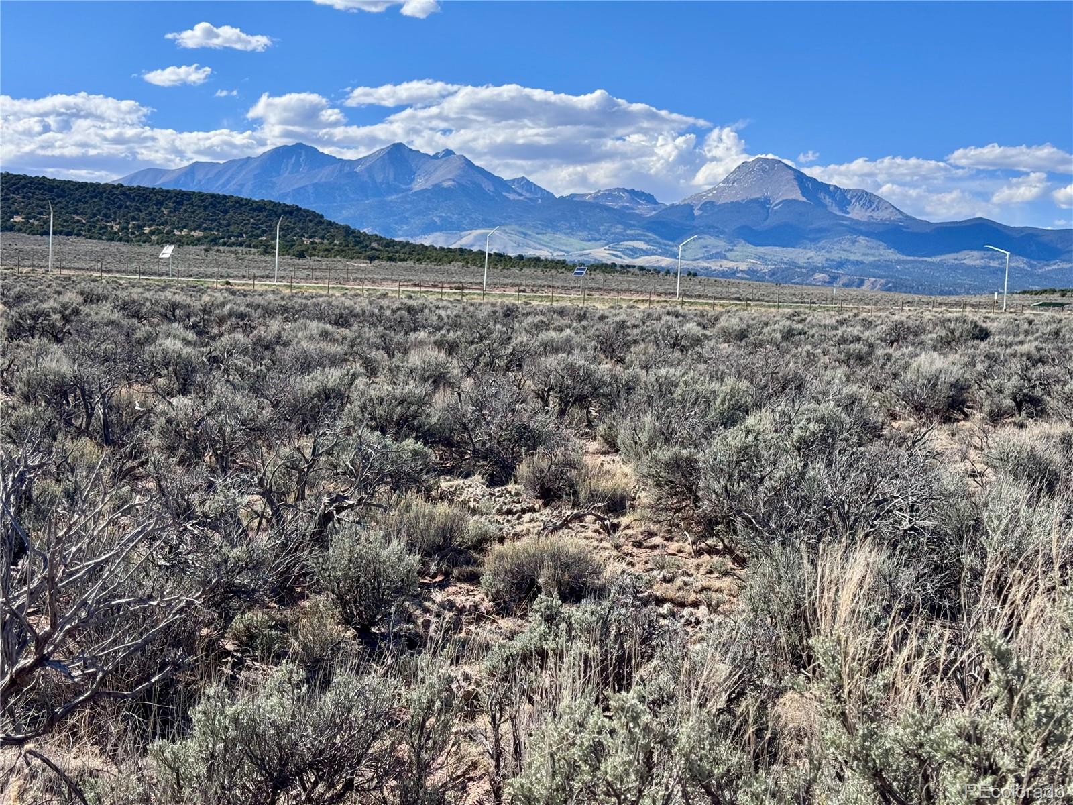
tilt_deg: -4.3
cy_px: 402
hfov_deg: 39.7
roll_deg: -3.0
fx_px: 1488
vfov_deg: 30.3
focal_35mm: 48
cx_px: 536
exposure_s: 1/3610
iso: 64
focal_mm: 6.76
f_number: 1.78
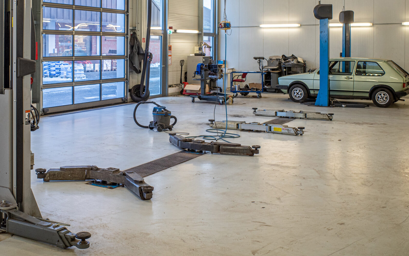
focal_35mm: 46
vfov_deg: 27.7
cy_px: 67
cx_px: 150
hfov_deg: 43.1
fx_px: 513
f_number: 4.5
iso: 320
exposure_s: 1/30
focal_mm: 18.3
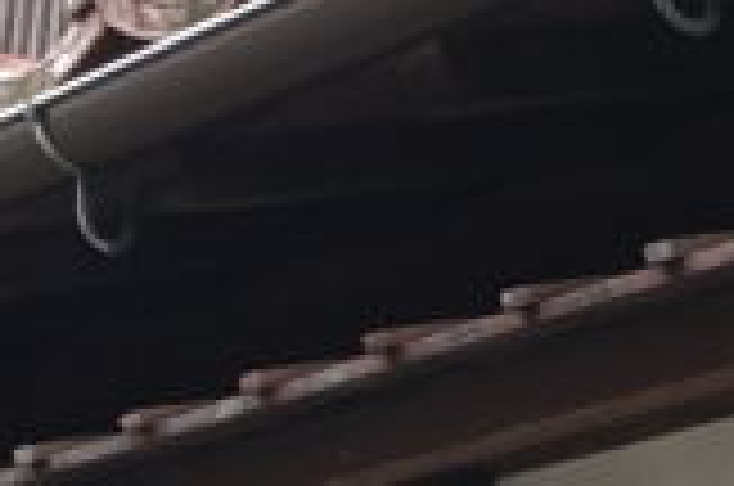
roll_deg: -1.4
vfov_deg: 6.9
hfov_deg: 10.5
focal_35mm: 190
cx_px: 1117
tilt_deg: +7.0
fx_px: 3866
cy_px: 1062
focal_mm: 4.15
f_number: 2.2
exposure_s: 1/143
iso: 25
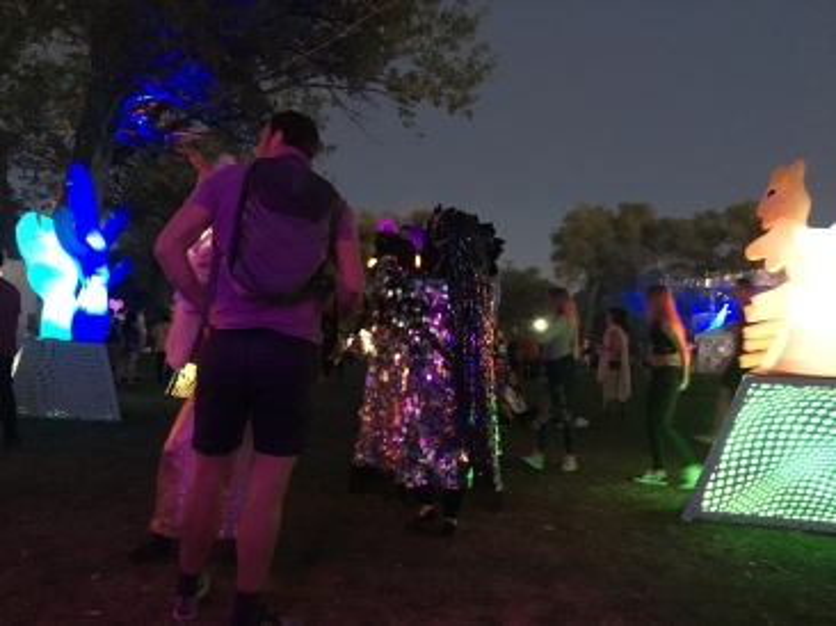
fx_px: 700
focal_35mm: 29
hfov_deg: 61.7
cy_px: 313
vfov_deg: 48.2
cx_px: 418
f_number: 2.2
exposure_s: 1/15
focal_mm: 4.15
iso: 800
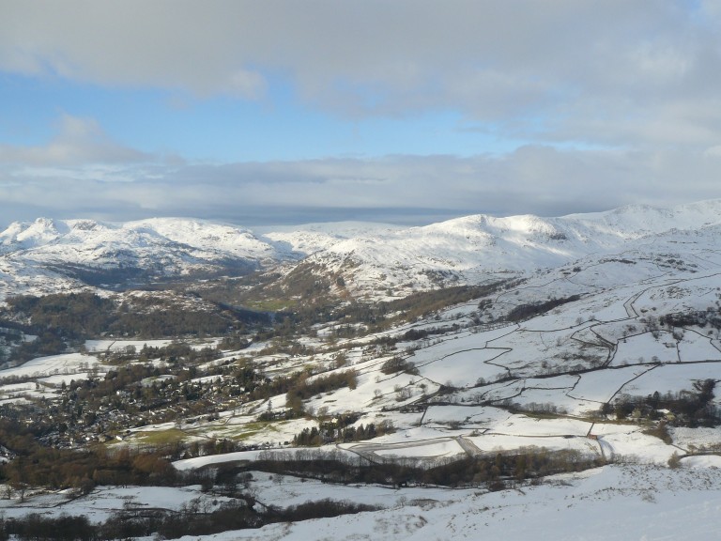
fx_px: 750
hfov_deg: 51.4
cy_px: 270
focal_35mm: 36
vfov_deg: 39.7
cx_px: 360
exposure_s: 1/400
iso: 100
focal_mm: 6
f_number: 5.6
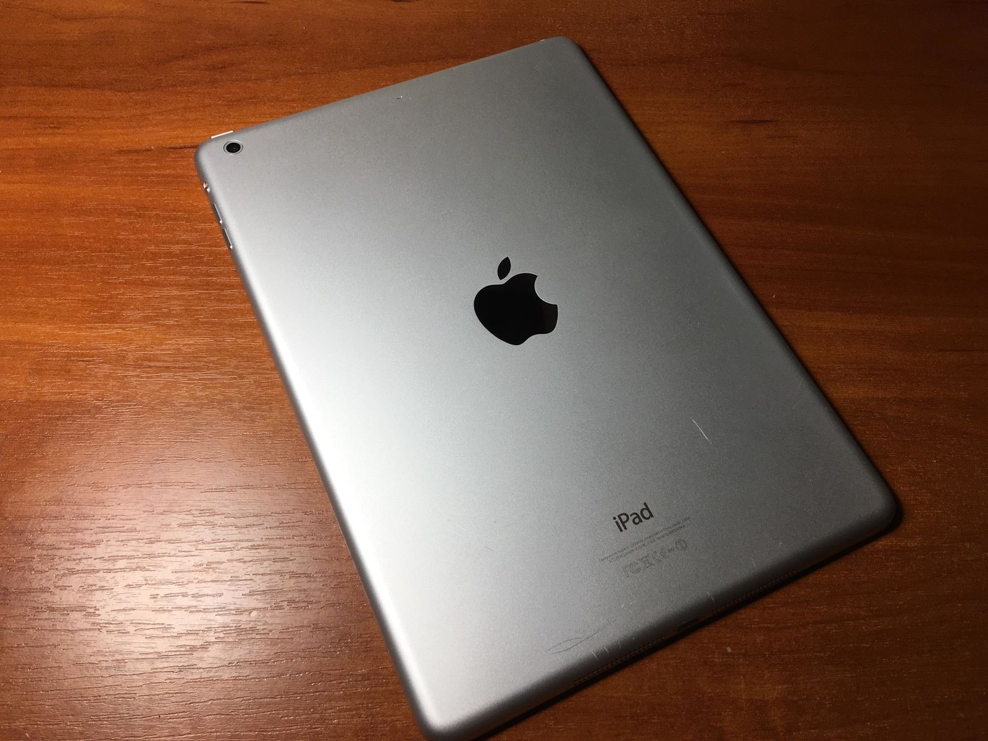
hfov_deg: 61.7
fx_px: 828
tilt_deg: -61.2
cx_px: 494
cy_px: 370
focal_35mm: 29
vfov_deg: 48.2
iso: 25
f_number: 2.2
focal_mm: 4.15
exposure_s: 1/100
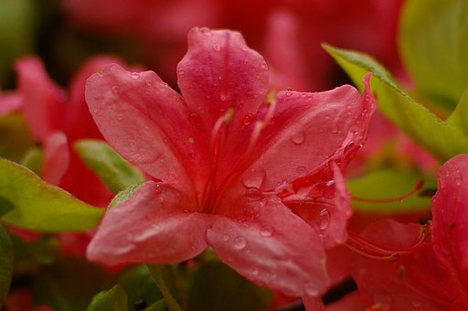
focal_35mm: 64
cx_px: 234
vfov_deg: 21.0
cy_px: 156
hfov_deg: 31.2
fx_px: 837
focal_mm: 43
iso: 200
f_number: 1.9
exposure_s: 1/2000
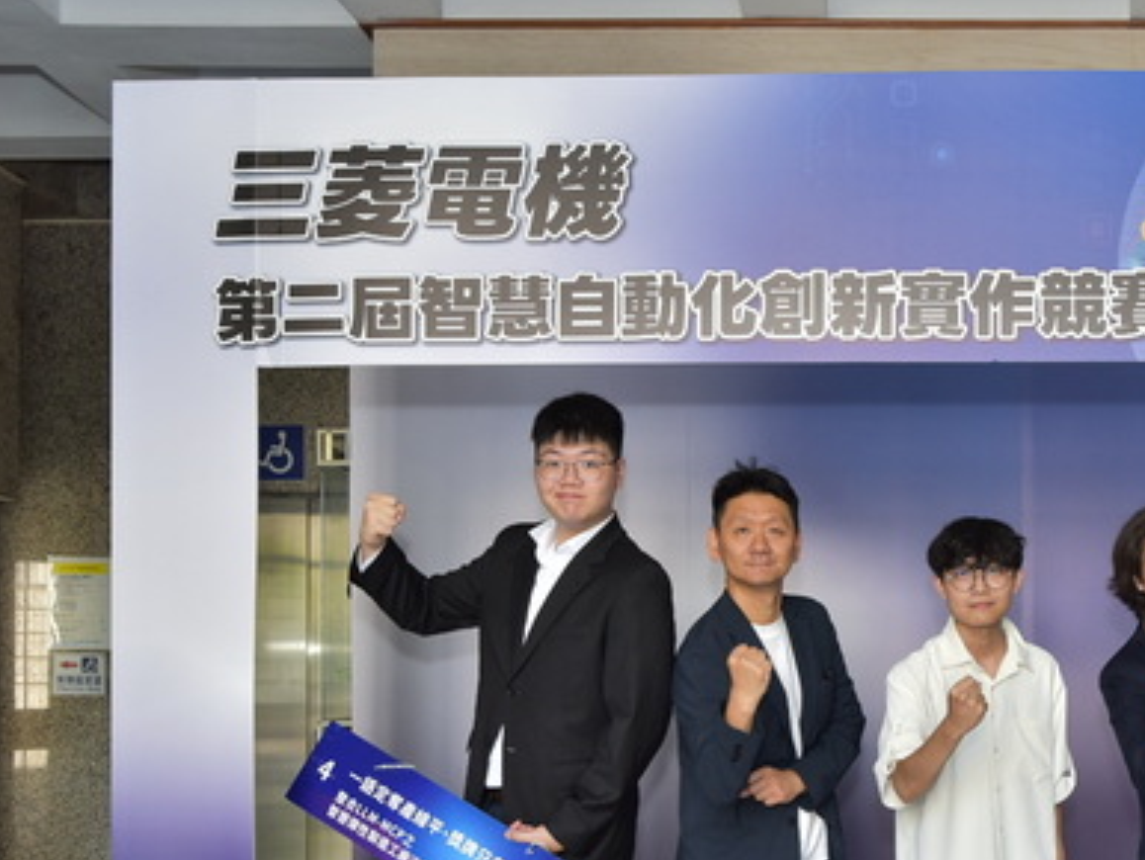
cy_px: 675
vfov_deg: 26.6
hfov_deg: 34.6
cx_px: 884
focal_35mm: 54
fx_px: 1787
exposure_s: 1/160
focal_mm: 31
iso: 400
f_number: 4.5
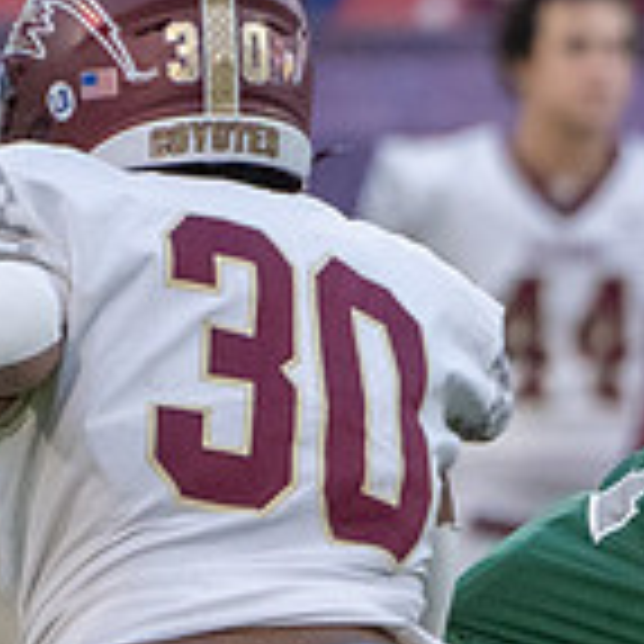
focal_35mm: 2486
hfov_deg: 0.7
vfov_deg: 0.7
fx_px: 52326
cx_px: 1306
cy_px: 914
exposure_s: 1/1250
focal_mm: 400
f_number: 5.6
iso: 3200
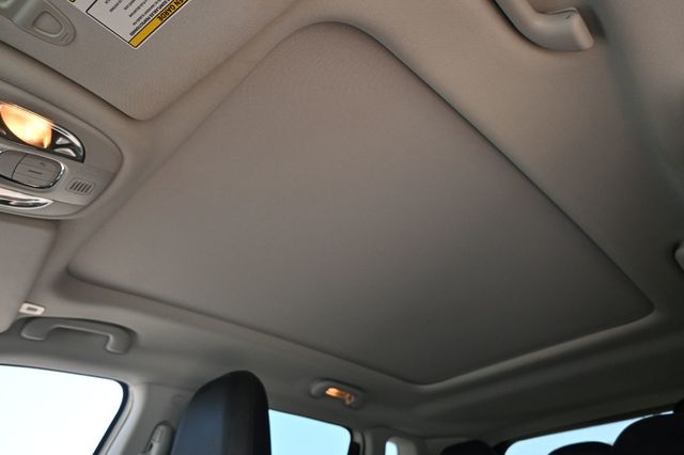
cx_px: 342
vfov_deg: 53.1
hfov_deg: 73.8
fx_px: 456
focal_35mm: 24
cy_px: 228
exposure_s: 1/250
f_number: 4
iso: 360
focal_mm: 16
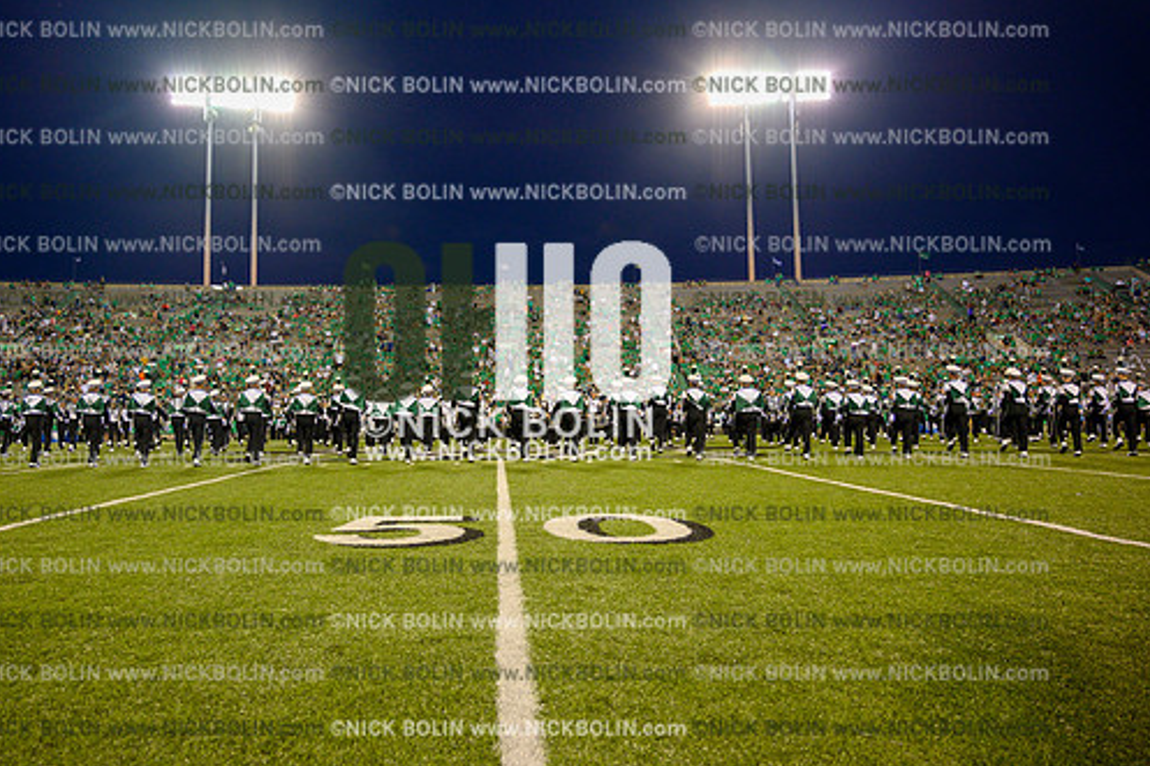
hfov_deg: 65.3
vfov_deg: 46.3
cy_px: 352
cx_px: 507
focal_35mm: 28
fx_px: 894
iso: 2000
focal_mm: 24
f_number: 4
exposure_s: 1/200
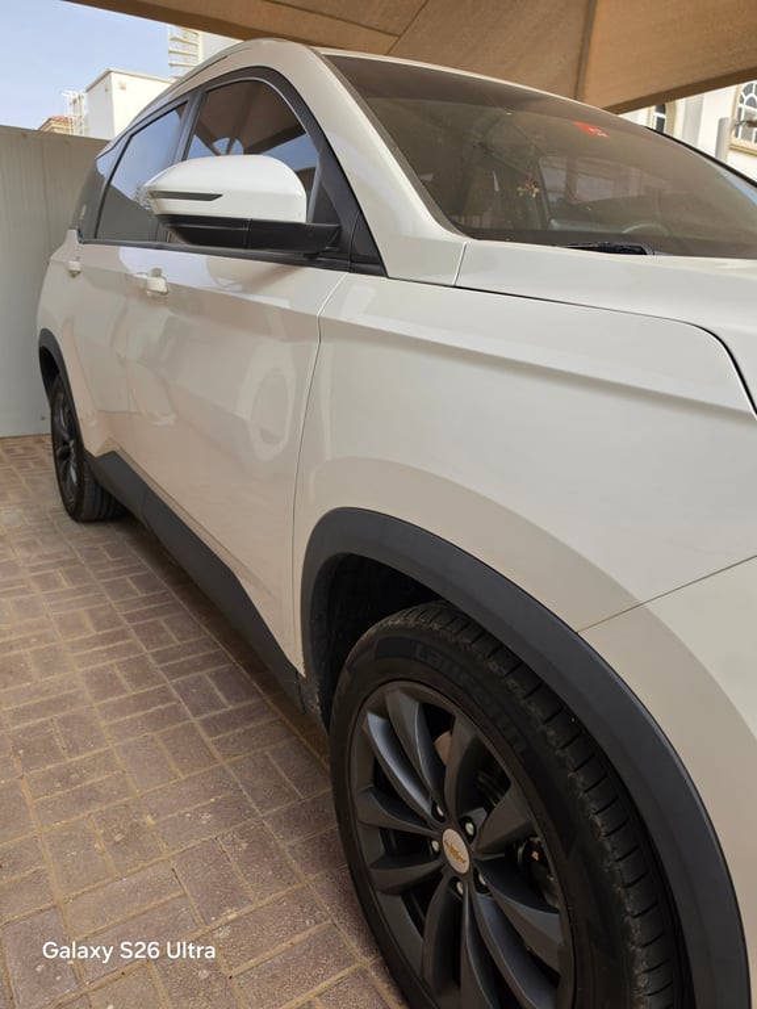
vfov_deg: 73.9
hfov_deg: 58.9
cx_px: 378
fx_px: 671
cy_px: 504
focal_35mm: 23
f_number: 1.4
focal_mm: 6.5
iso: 64
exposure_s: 1/2456
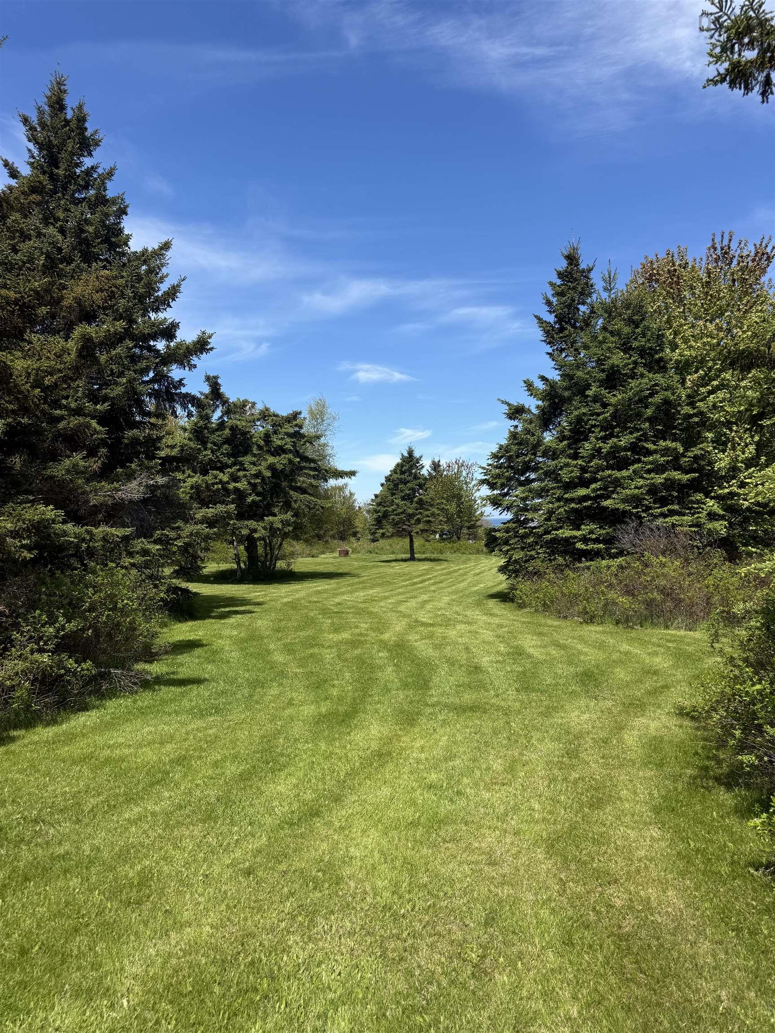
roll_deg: +0.3
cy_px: 516
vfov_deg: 71.6
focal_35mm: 24
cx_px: 388
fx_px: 716
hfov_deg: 56.8
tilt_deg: +1.3
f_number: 1.78
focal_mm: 6.76
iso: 80
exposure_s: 1/3425
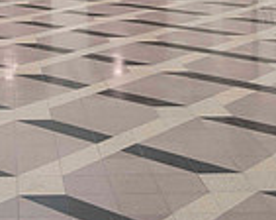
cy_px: -125
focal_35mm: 93
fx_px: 758
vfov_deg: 15.1
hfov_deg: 20.1
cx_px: 4
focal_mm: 24
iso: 250
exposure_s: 1/50
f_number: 2.8
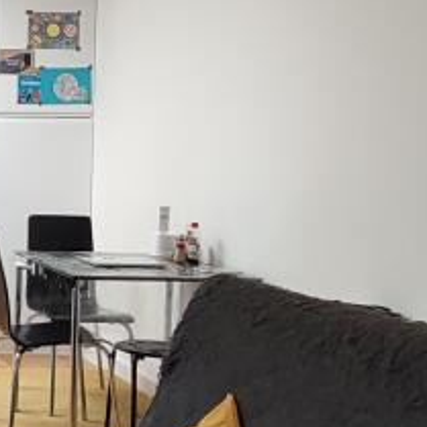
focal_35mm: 65
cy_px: 157
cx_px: -253
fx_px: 907
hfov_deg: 21.3
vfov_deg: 26.4
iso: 160
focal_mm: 1.67
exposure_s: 1/100
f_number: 2.2
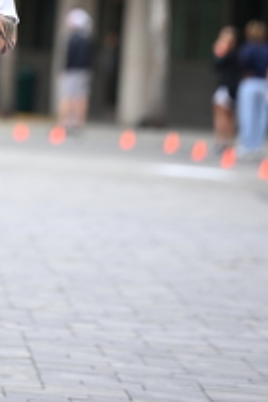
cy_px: -95
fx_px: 5036
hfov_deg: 3.0
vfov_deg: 4.6
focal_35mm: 451
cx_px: -65
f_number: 2.8
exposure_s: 1/1600
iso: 640
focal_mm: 170
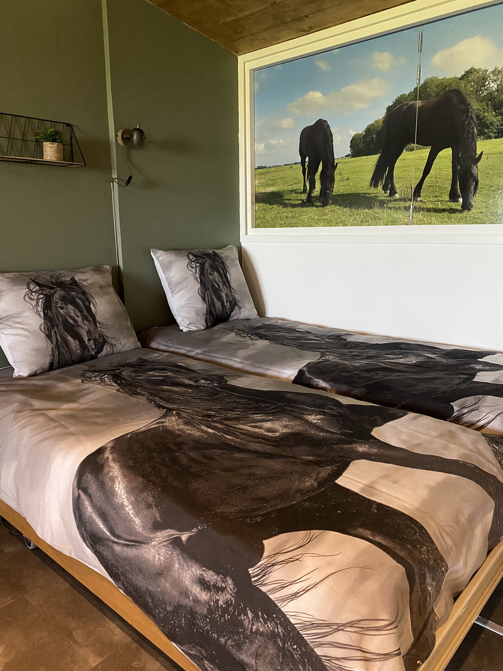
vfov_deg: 67.3
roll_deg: +1.9
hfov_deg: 53.1
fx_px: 504
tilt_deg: -12.4
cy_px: 336
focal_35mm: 26
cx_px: 252
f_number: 1.8
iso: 640
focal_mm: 4.25
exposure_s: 1/30
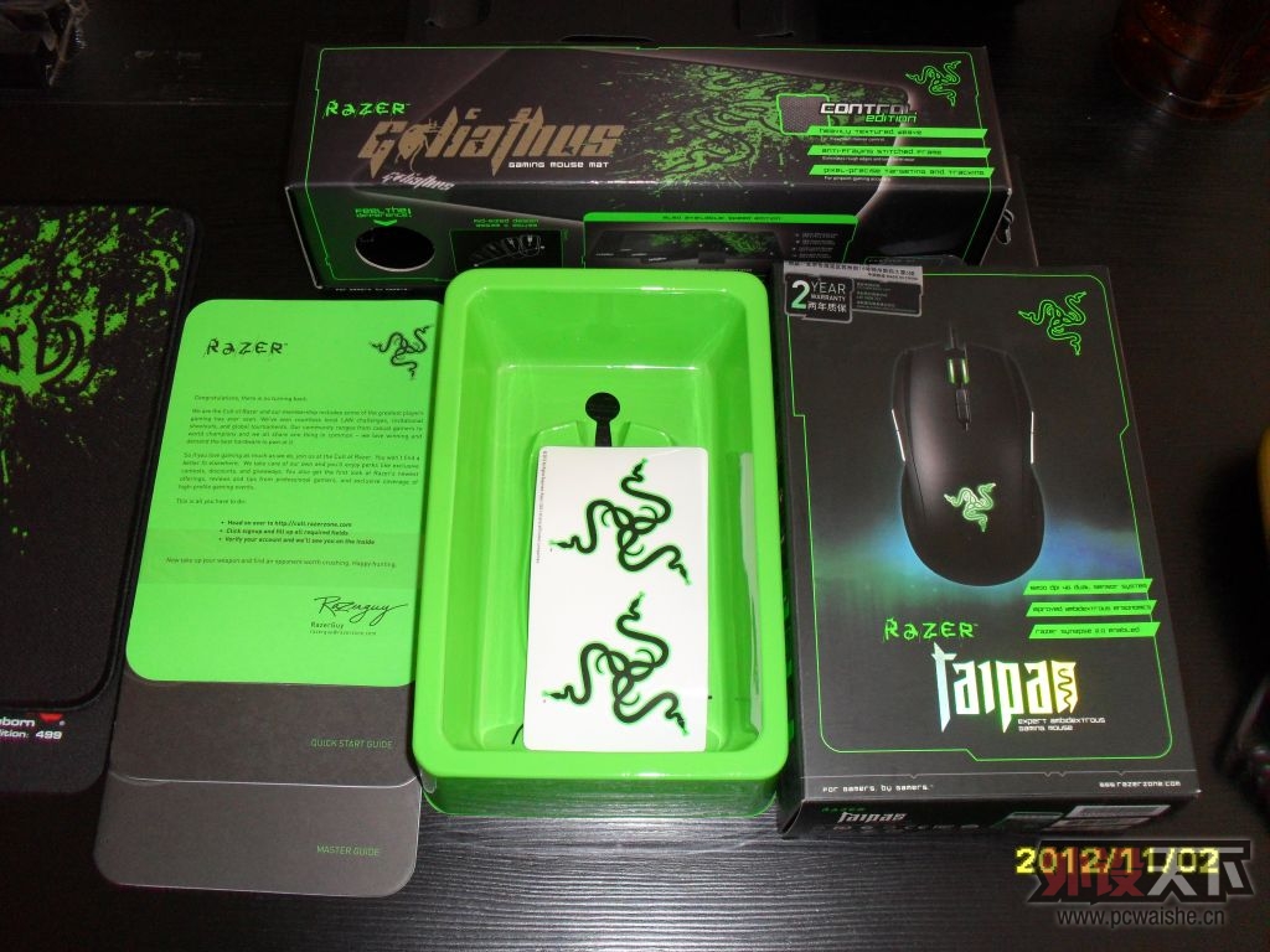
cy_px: 476
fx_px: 1284
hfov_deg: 52.6
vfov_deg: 40.7
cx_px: 635
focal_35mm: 35
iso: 200
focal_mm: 6.3
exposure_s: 1/45
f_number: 3.2
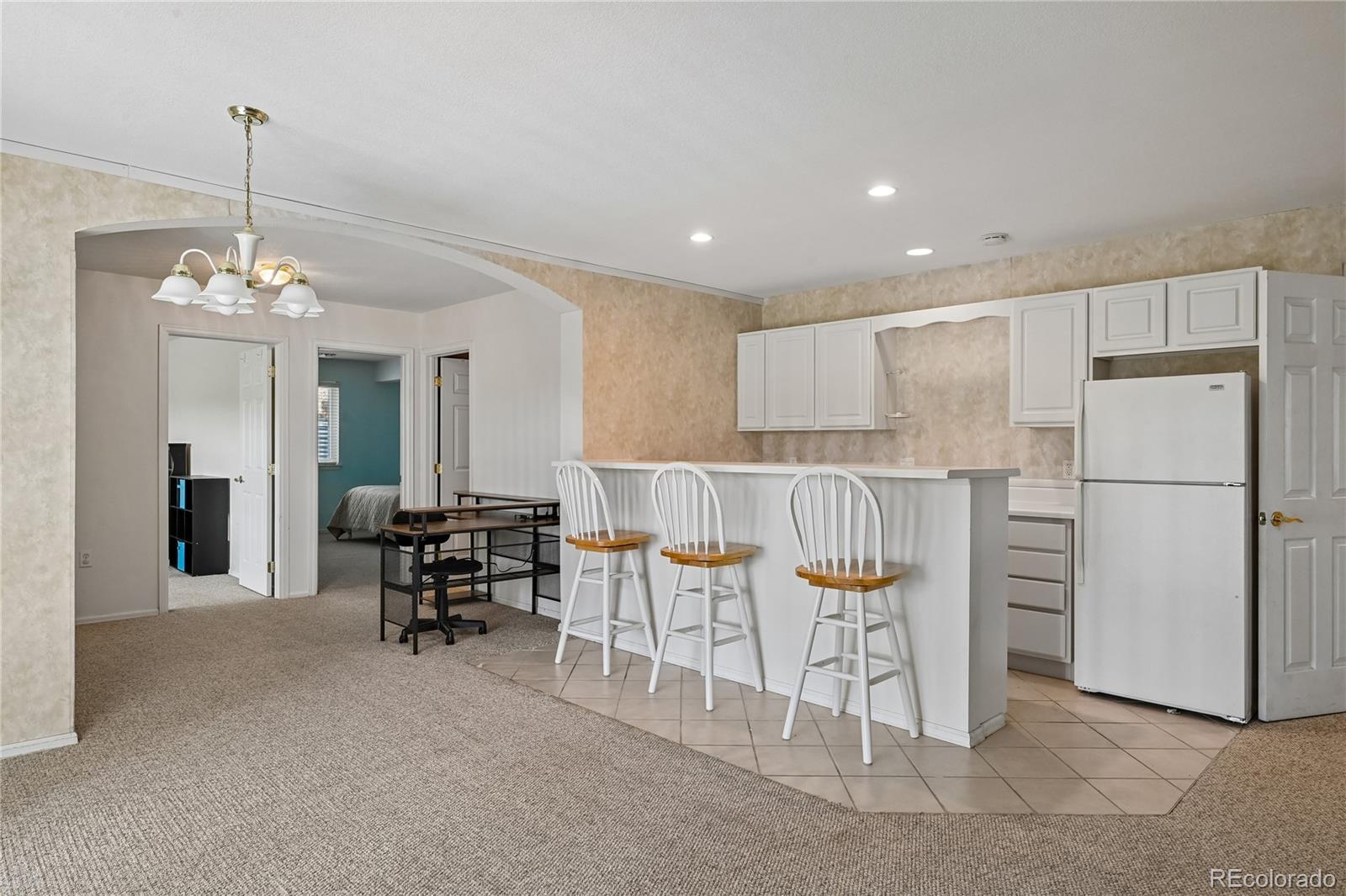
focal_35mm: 20
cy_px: 448
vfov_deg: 60.7
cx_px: 673
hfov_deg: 82.6
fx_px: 766
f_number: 10
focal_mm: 20.5
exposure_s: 1/15
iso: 400
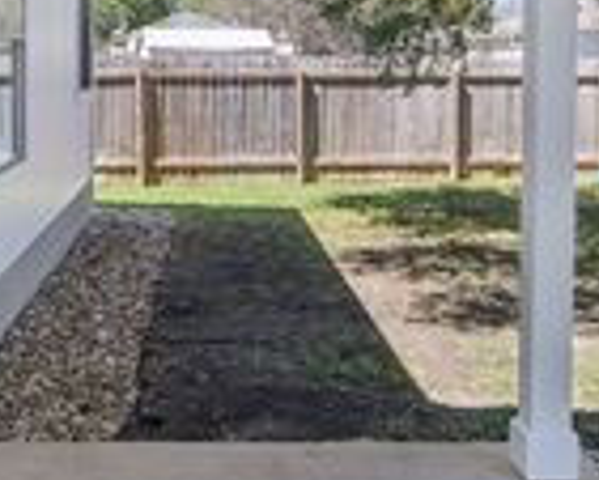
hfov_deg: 37.0
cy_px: 28
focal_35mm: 50
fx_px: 887
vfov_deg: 28.8
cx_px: 212
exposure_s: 1/200
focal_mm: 10
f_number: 8
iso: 400
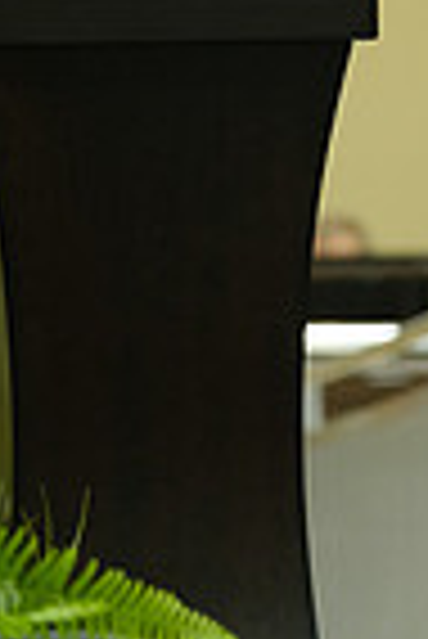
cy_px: -238
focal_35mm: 504
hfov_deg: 2.7
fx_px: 8965
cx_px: 446
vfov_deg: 4.1
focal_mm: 106
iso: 1600
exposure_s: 1/125
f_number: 2.8
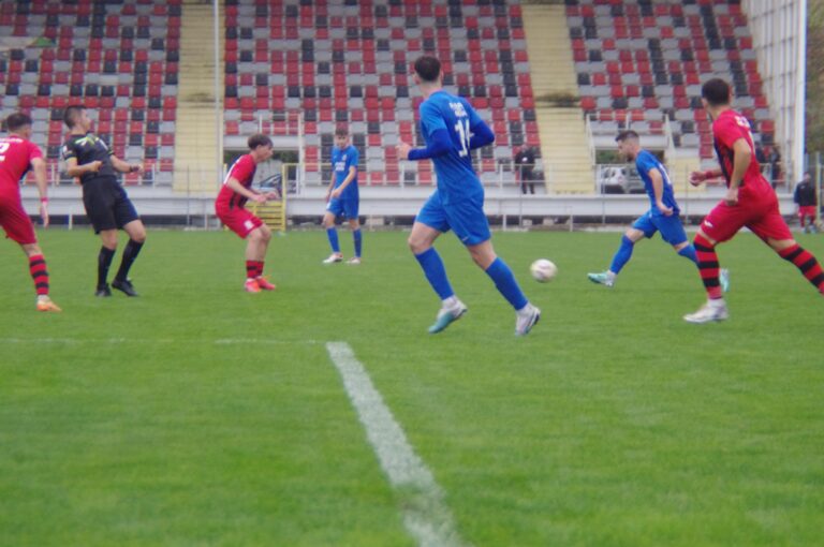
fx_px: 2492
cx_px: 412
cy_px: 274
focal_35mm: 109
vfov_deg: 12.5
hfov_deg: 18.8
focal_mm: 73
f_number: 5.6
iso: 1600
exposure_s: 1/250
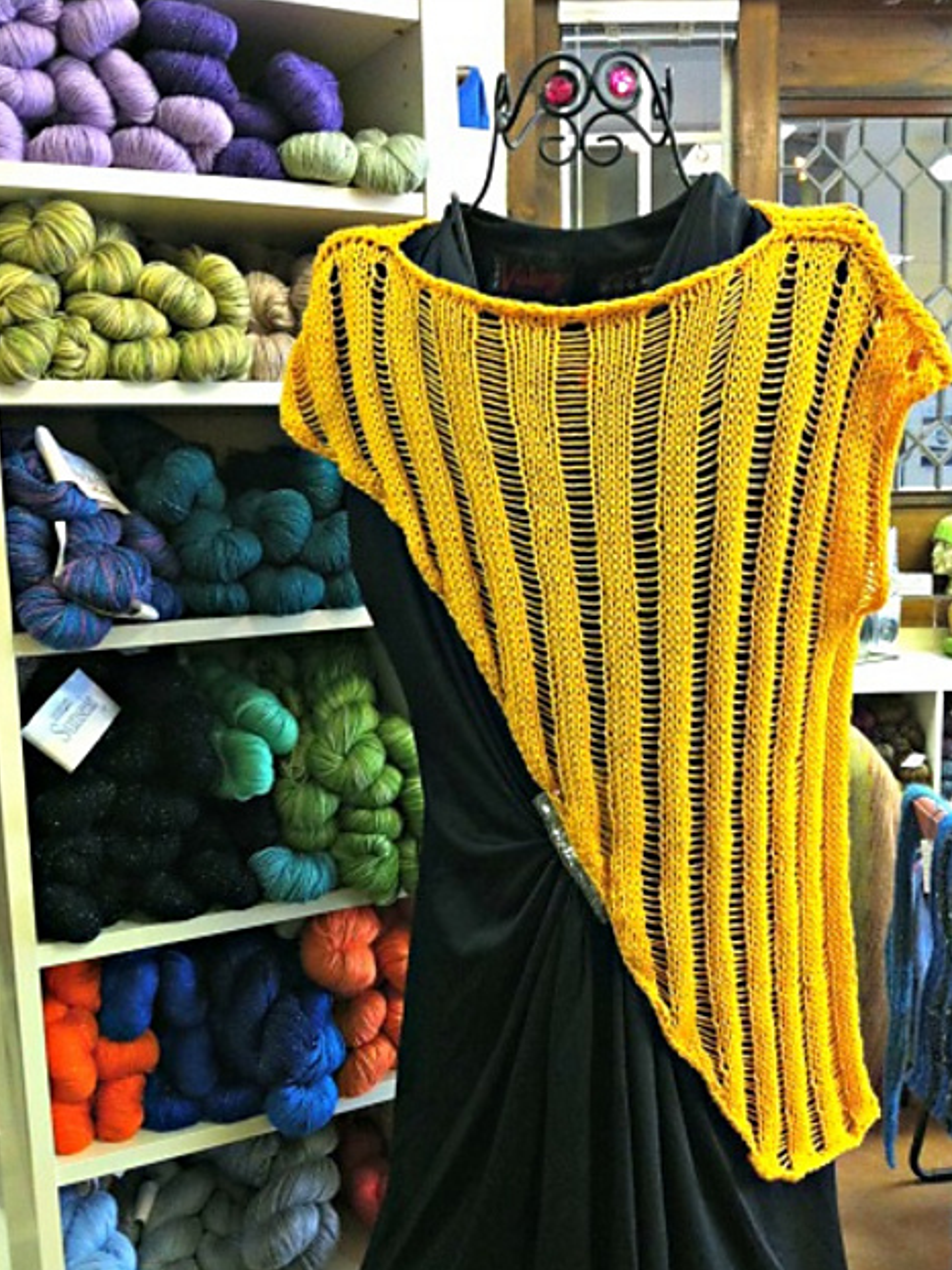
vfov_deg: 51.3
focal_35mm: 36
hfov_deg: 39.7
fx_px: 1320
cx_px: 468
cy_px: 650
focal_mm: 3.85
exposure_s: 1/15
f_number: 2.8
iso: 250
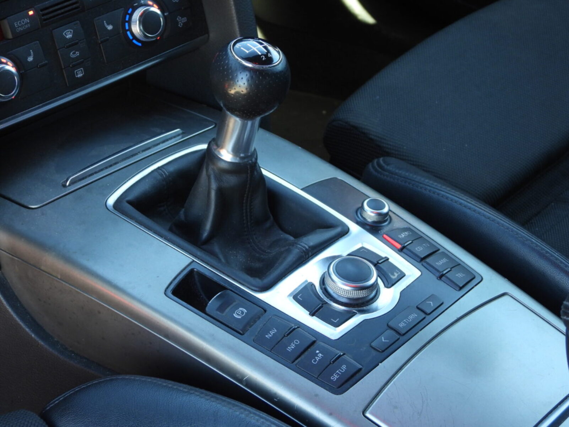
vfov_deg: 15.2
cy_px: 214
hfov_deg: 20.2
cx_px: 284
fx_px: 1595
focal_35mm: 97
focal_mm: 17.5
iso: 250
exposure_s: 1/60
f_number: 3.5
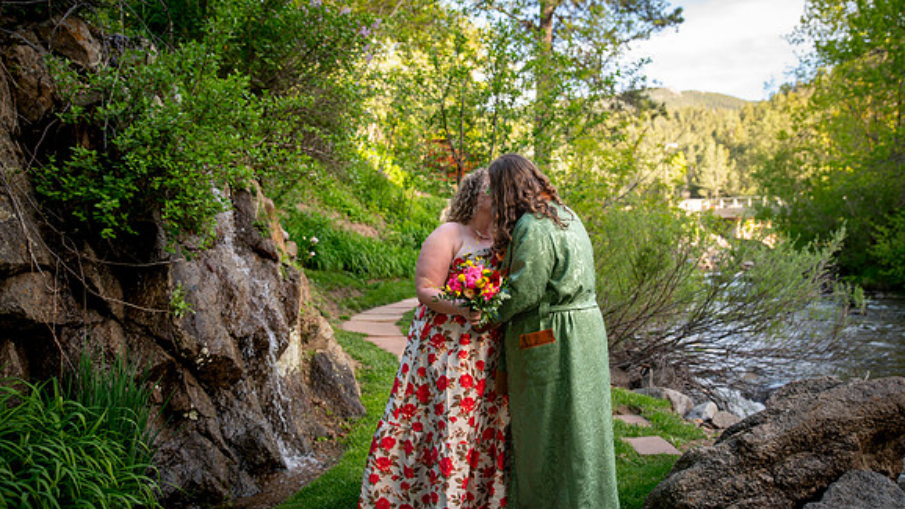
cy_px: 241
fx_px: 768
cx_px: 452
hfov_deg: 61.0
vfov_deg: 36.7
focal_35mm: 32
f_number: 2.8
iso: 160
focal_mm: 29
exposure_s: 1/200
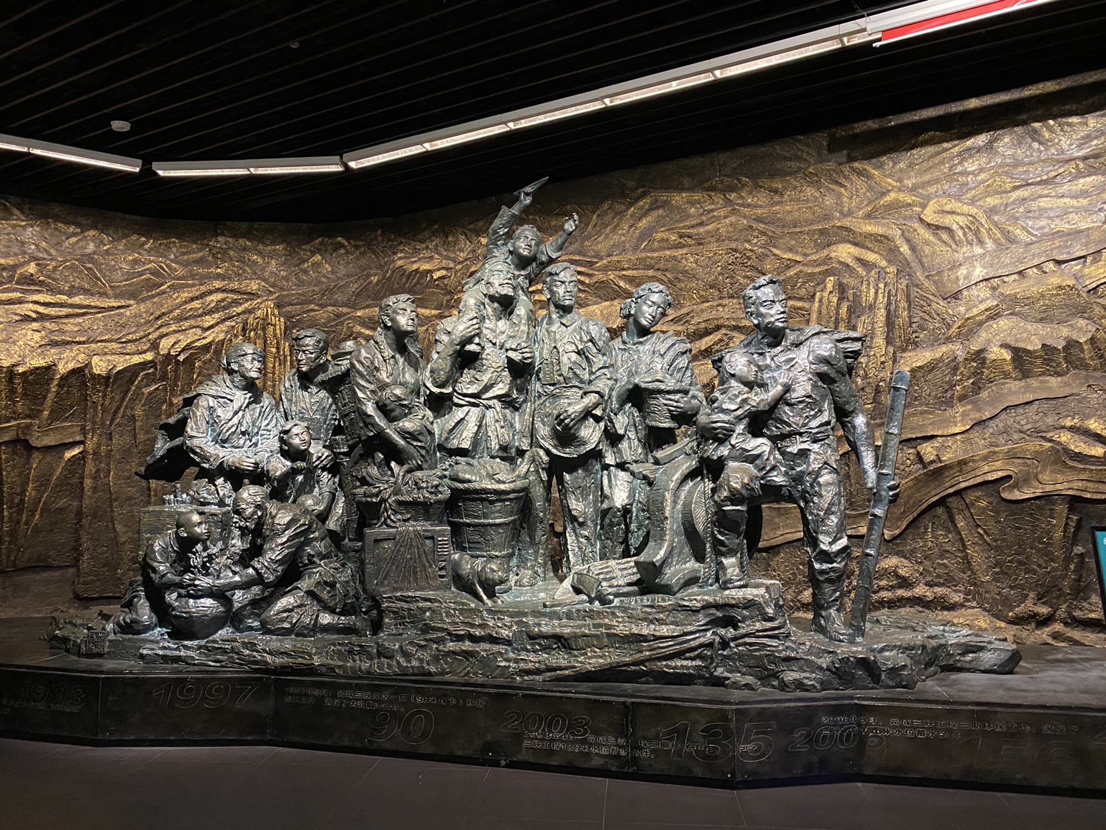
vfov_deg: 53.1
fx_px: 831
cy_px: 415
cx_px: 553
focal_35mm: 26
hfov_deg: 67.3
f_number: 1.8
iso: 640
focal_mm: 4.25
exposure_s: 1/30
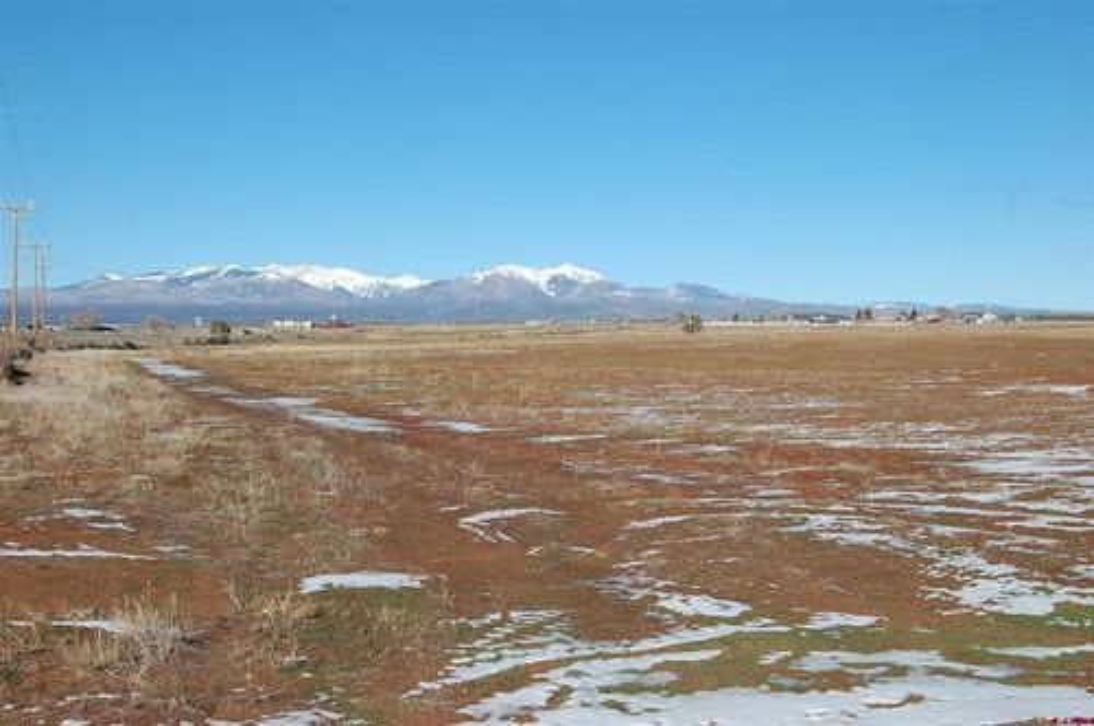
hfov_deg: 41.2
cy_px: 363
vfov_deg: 28.0
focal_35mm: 48
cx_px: 547
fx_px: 1457
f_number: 10
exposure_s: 1/320
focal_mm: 32
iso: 200
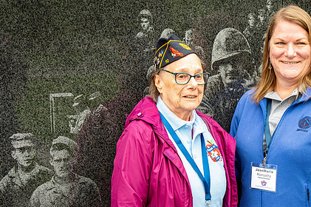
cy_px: 112
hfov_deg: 32.3
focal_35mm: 62
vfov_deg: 21.9
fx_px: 535
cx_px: 181
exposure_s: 1/640
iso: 2200
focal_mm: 45
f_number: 8
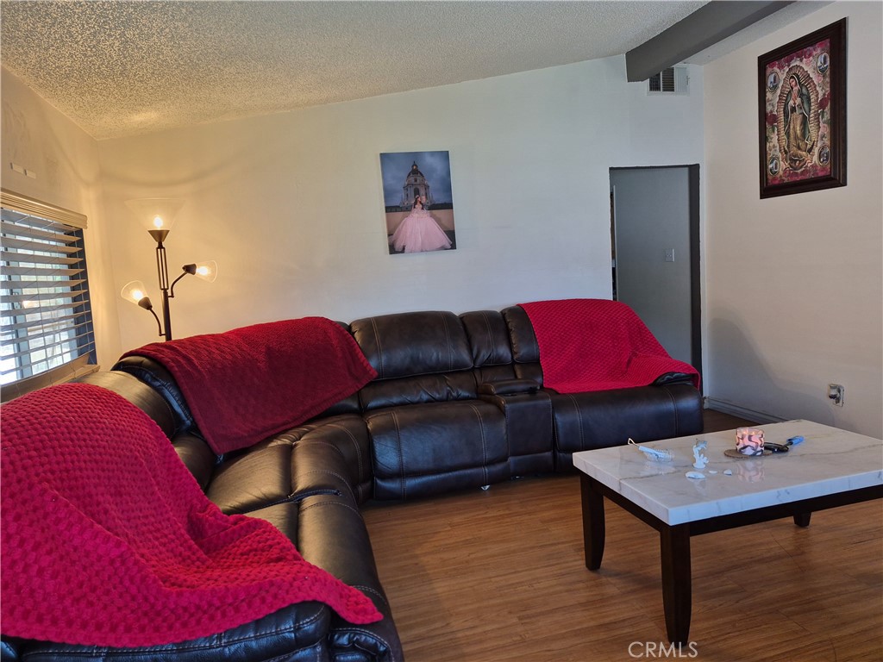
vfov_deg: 58.9
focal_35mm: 23
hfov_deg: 73.9
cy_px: 331
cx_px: 442
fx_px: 587
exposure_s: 1/120
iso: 200
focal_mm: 5.4
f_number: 1.8
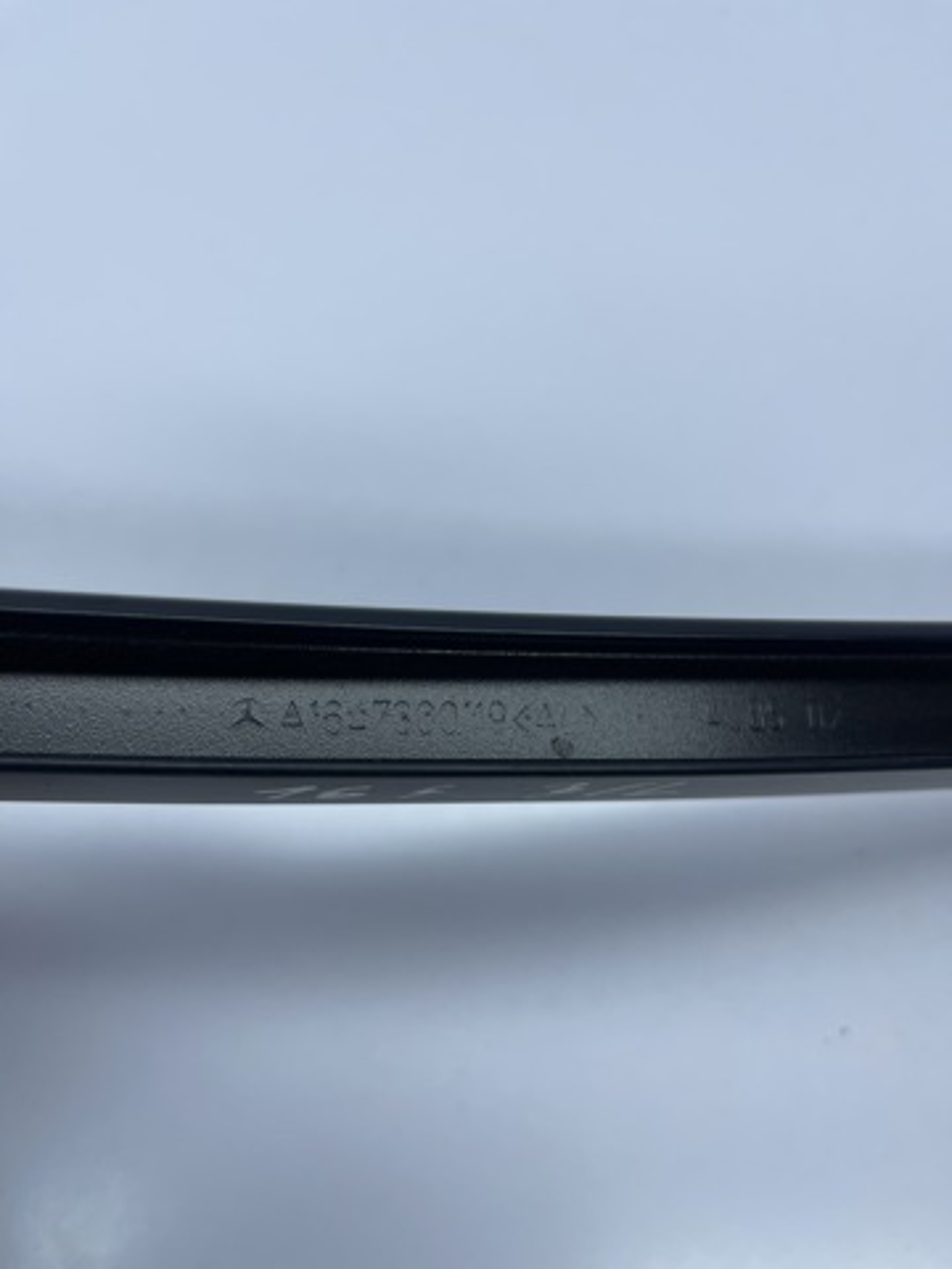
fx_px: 917
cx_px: 476
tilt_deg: -73.5
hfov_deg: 54.9
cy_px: 634
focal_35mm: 25
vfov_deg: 69.4
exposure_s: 1/631
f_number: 1.6
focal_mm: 5.1
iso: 32
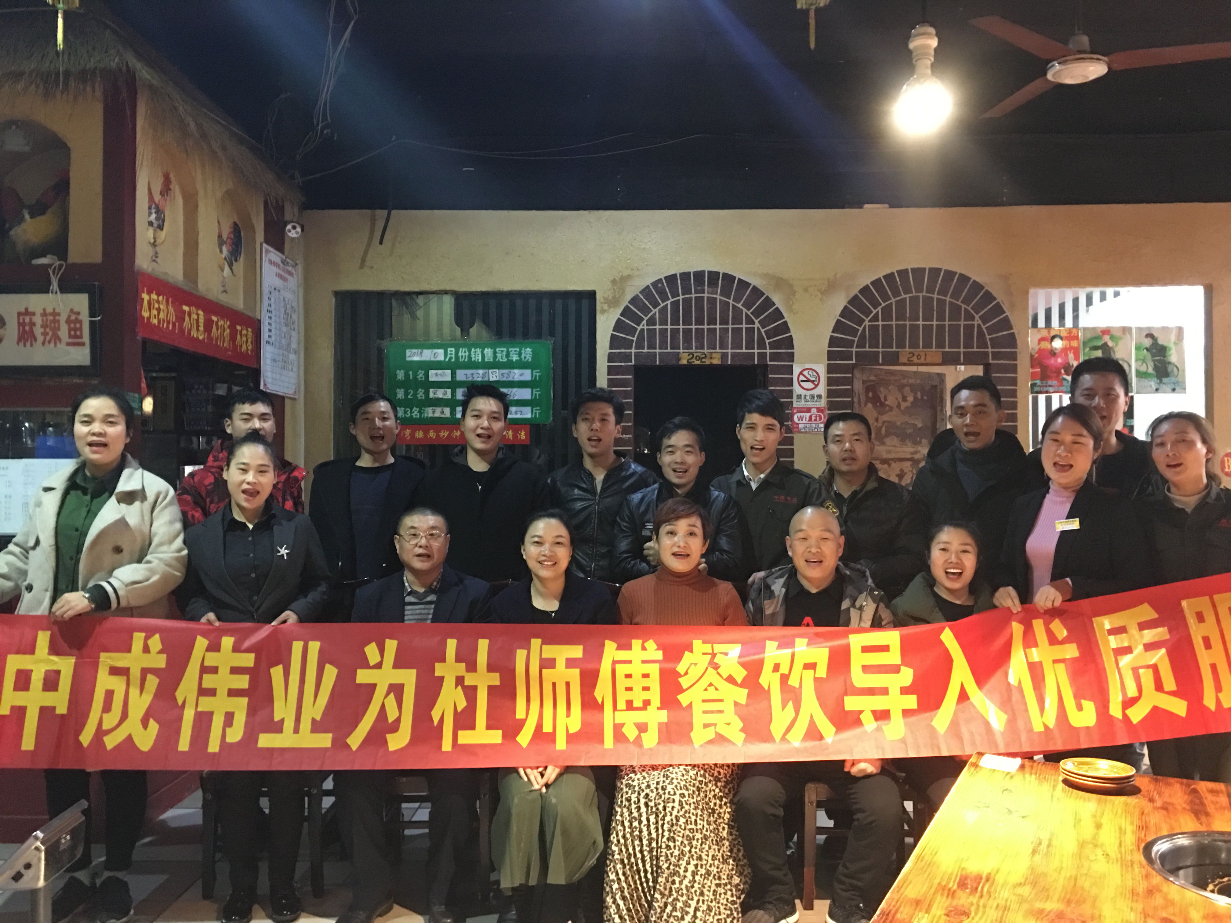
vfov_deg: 48.2
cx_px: 616
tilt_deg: +2.1
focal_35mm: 29
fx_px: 1031
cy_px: 462
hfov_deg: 61.7
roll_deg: +0.8
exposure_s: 1/8
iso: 160
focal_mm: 4.15
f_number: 2.2
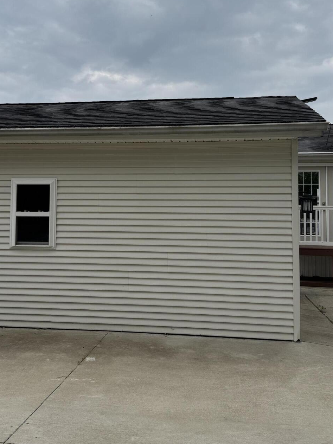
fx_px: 487
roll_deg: -0.3
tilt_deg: +3.2
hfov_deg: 37.7
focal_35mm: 38
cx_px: 155
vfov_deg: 48.8
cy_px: 190
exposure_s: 1/4950
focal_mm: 6.76
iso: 80
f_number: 1.78
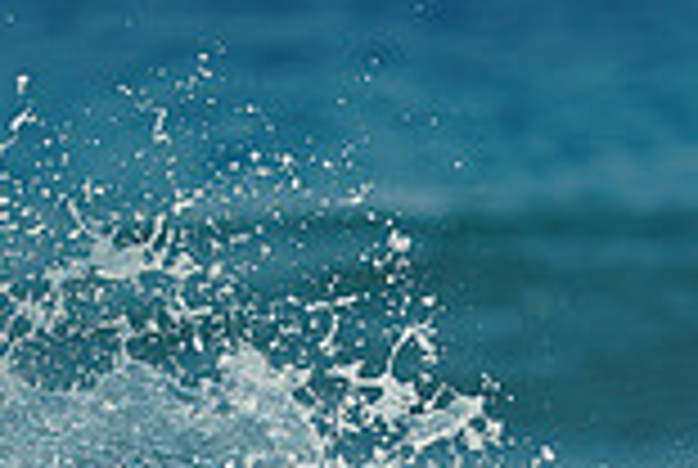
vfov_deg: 0.9
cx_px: 167
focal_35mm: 1492
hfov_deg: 1.4
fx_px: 28984
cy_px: 754
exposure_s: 1/1250
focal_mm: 400
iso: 100
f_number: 3.2
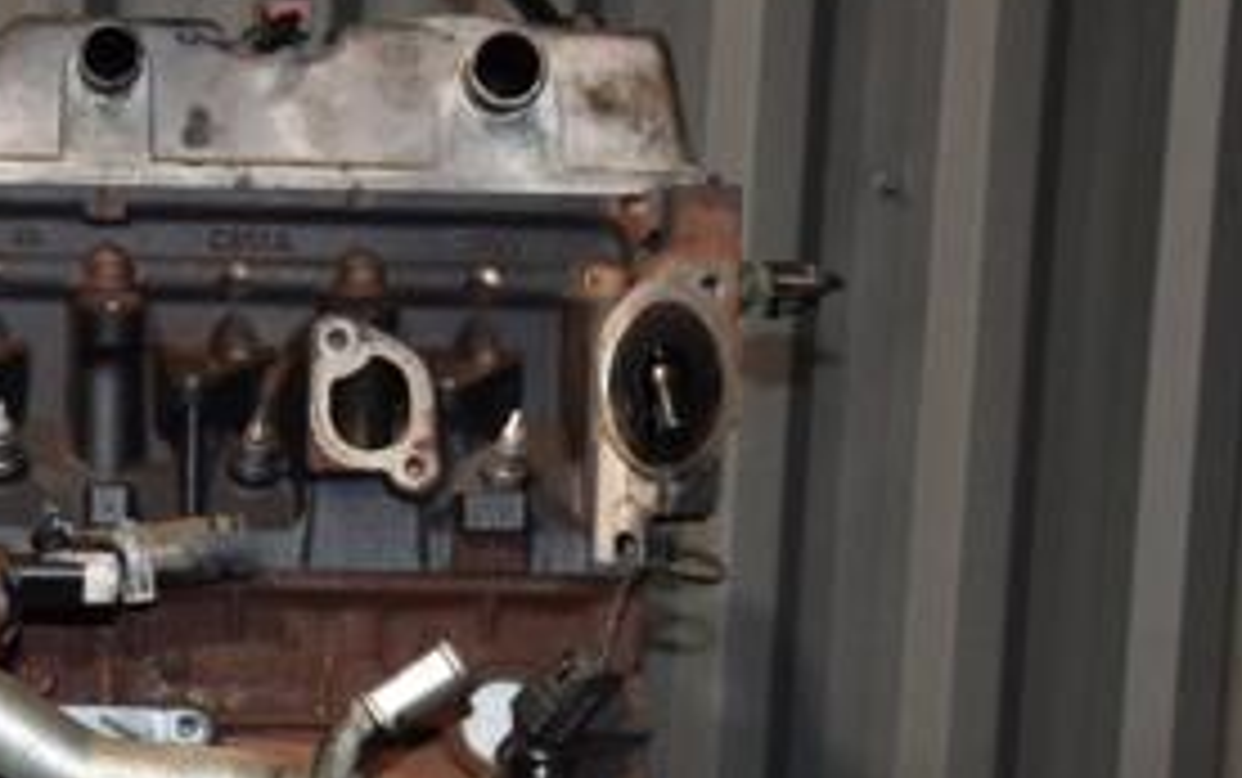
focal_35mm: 93
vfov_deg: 13.8
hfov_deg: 21.8
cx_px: 148
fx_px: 3150
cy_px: 836
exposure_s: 1/60
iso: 800
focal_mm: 28
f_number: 5
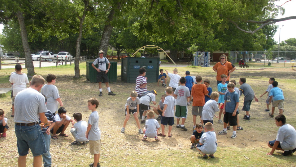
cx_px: 152
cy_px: 106
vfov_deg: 28.2
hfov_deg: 48.3
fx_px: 330
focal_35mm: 42
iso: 88
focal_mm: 6.3
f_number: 3.5
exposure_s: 1/295
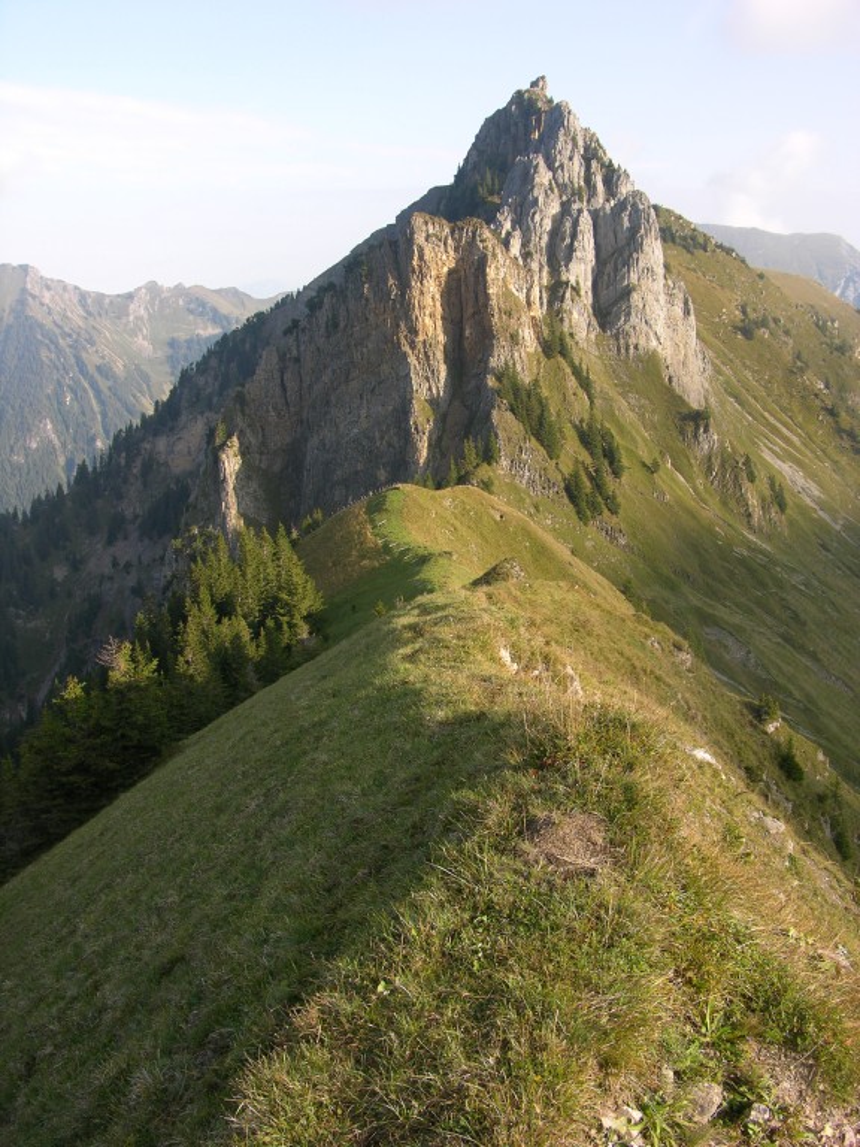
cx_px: 430
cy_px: 574
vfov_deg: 52.6
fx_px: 1159
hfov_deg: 40.7
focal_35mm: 35
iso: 50
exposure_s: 1/143
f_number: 4.5
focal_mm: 8.9
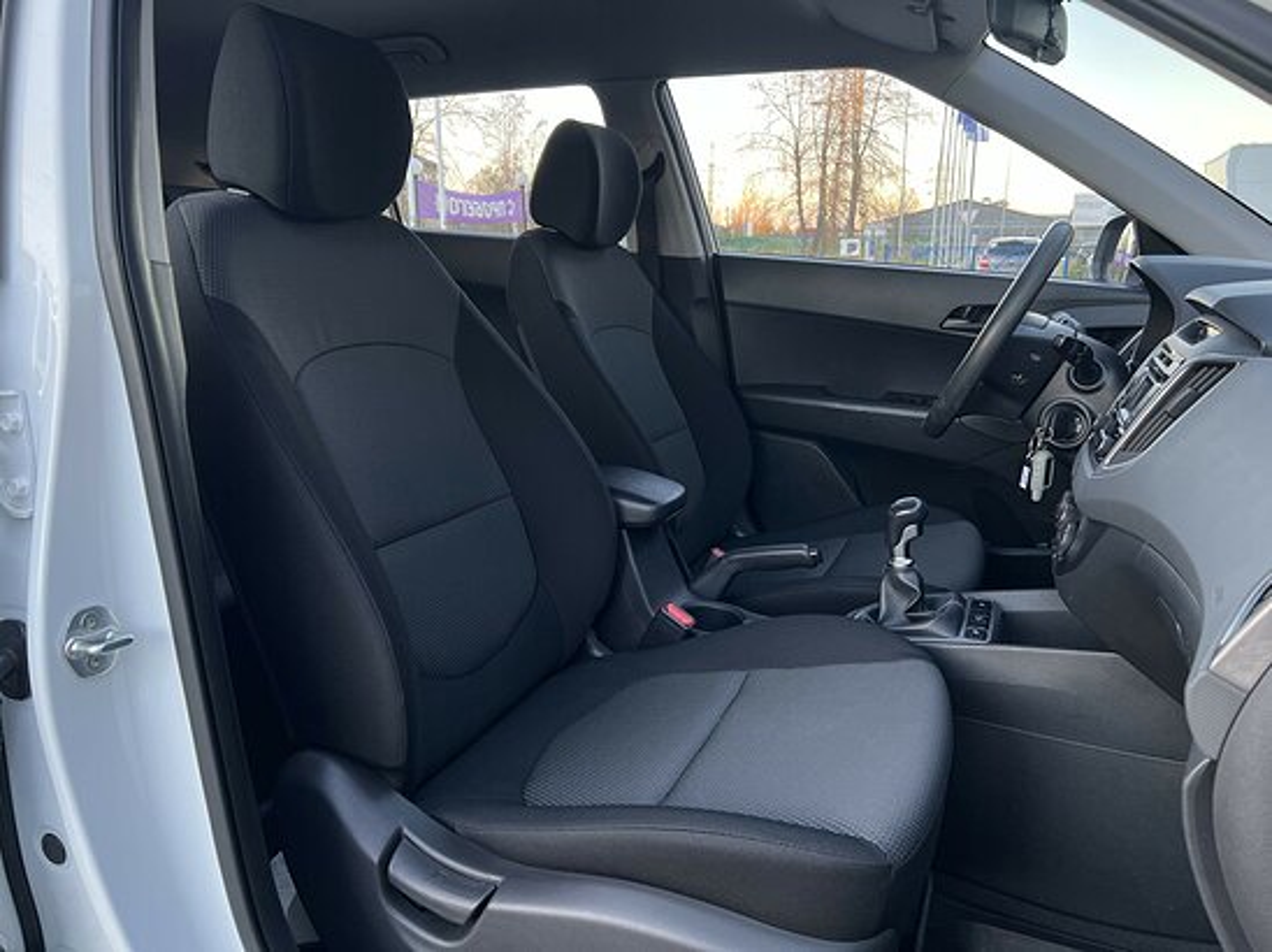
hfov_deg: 67.3
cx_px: 636
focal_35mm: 26
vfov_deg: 53.0
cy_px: 476
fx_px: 955
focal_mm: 5.7
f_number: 1.5
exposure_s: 1/121
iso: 64
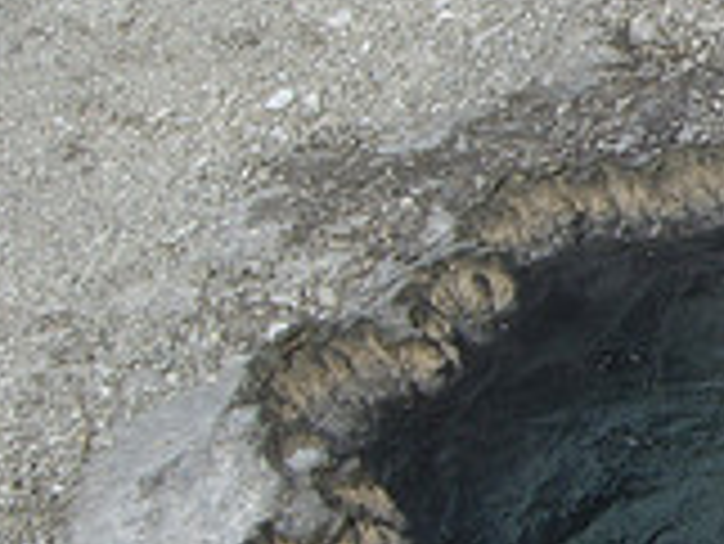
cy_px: 196
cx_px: 1205
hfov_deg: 9.3
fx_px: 4291
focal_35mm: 205
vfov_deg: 7.3
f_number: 10
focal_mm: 11.8
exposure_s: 1/250
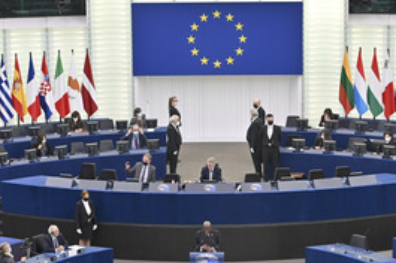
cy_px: 182
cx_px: 214
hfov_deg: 17.2
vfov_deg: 11.5
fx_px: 1307
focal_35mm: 119
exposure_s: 1/320
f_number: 2.8
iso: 1000
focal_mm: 70
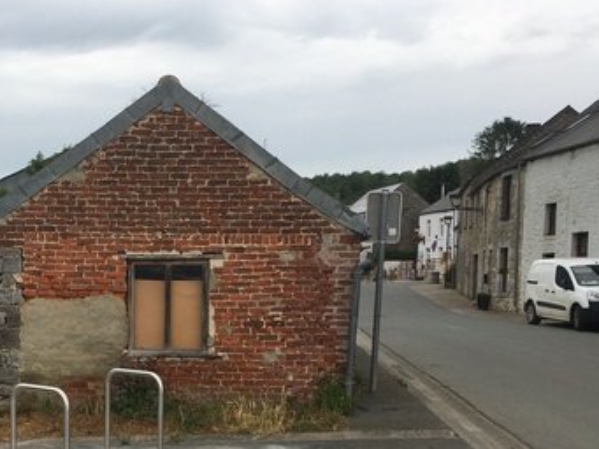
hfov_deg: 36.6
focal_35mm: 51
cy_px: 358
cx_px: 151
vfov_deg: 28.0
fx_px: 883
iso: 25
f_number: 2.2
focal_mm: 4.15
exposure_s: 1/630
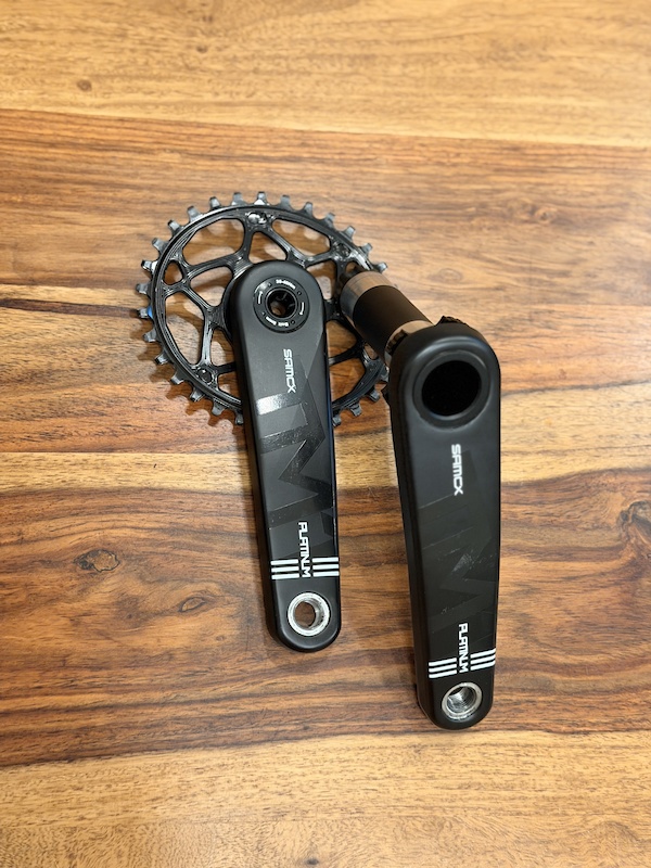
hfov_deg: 30.3
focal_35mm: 48
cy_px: 434
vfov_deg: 39.7
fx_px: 1204
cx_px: 326
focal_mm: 6.76
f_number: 1.78
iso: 500
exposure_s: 1/40
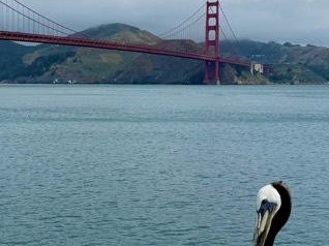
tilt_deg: -1.6
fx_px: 646
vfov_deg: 21.5
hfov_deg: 27.3
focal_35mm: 68
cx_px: 19
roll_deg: +1.2
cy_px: 73
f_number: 1.78
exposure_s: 1/9091
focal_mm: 6.76
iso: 80
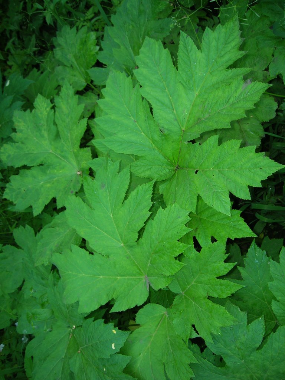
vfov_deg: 54.0
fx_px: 373
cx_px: 142
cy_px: 190
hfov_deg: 41.8
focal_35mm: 34
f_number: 2.9
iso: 50
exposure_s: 1/30
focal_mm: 5.7
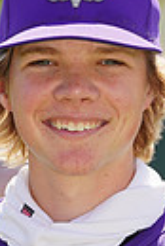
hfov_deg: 1.2
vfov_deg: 1.8
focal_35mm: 1116
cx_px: 9
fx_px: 7652
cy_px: 325
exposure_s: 1/250
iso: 100
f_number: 7.1
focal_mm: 250
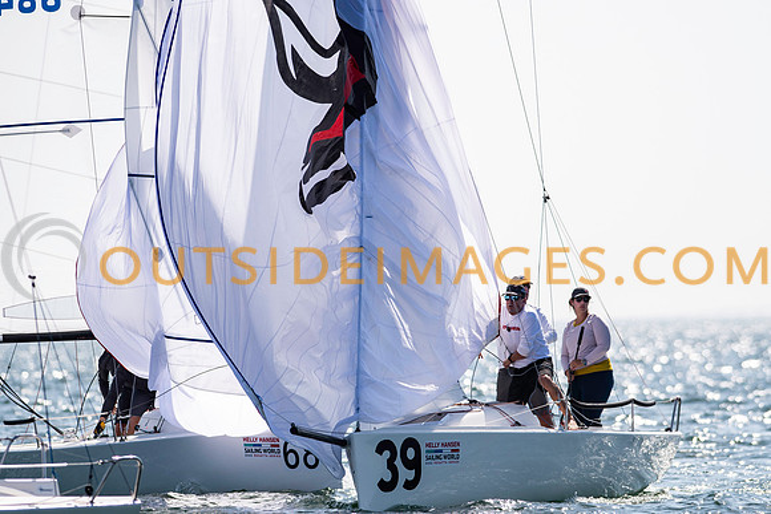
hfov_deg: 4.5
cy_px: 257
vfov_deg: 3.0
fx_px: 9732
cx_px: 386
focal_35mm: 454
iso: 200
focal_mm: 300
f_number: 5
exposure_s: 1/4000
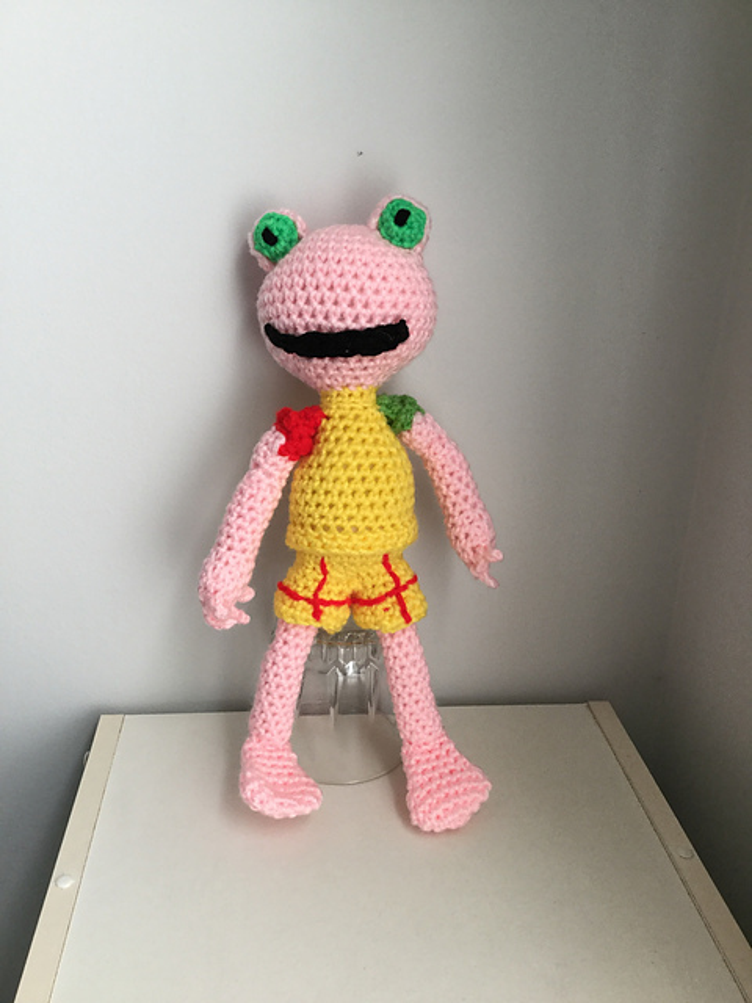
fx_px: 898
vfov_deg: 58.4
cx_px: 376
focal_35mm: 31
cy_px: 502
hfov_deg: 45.4
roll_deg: -1.1
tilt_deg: -21.6
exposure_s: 1/30
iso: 32
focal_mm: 3.3
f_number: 2.4
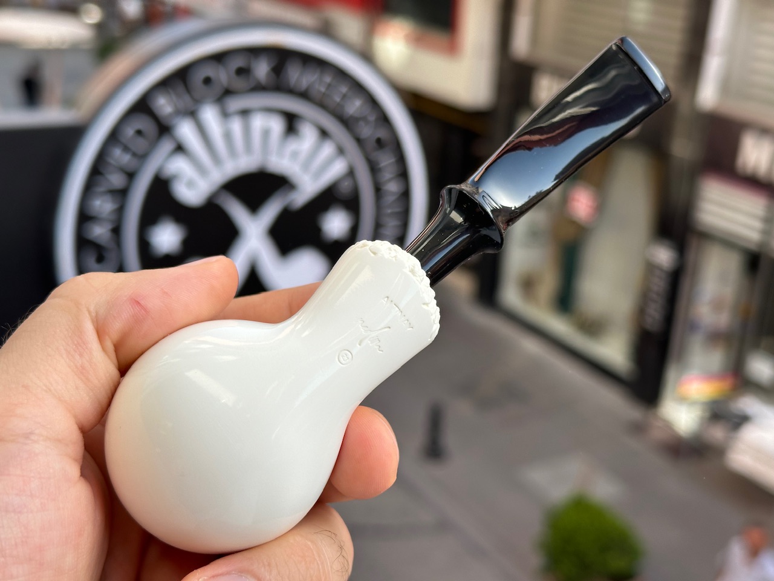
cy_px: 290
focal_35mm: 48
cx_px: 387
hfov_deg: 39.7
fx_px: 1073
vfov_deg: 30.3
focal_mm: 6.86
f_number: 1.78
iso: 64
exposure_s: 1/709
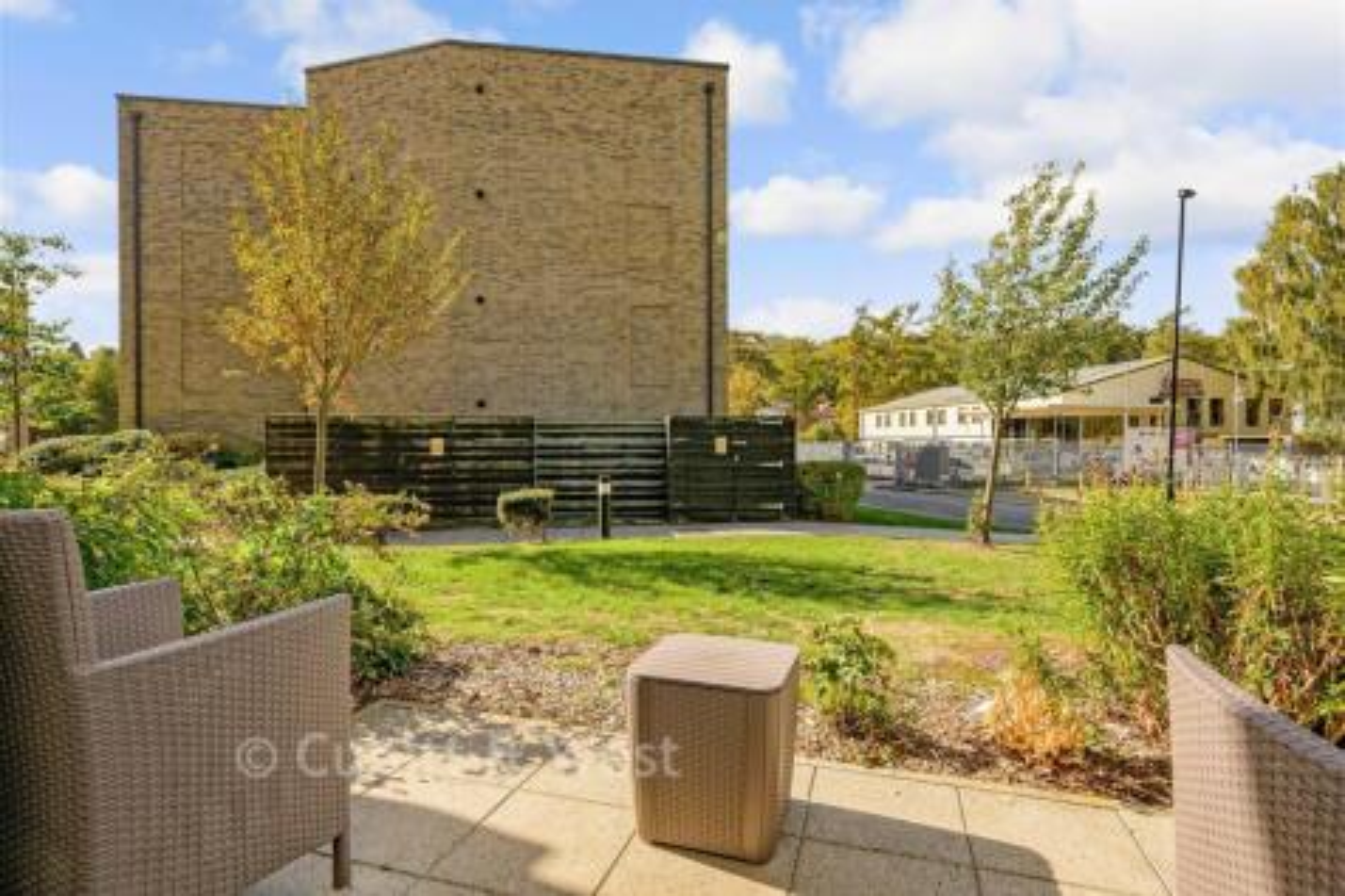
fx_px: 654
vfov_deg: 68.8
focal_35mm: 18
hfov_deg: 91.6
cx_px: 672
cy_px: 448
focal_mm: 17.5
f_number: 10
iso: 100
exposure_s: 1/160
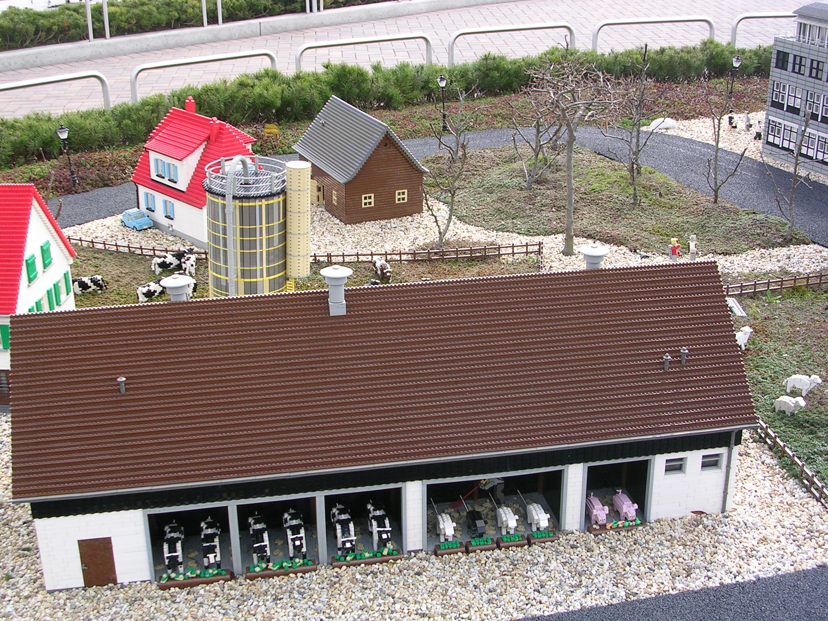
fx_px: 1172
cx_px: 414
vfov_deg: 29.7
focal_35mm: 49
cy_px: 310
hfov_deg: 38.9
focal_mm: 7.5
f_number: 3.1
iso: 50
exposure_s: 1/271
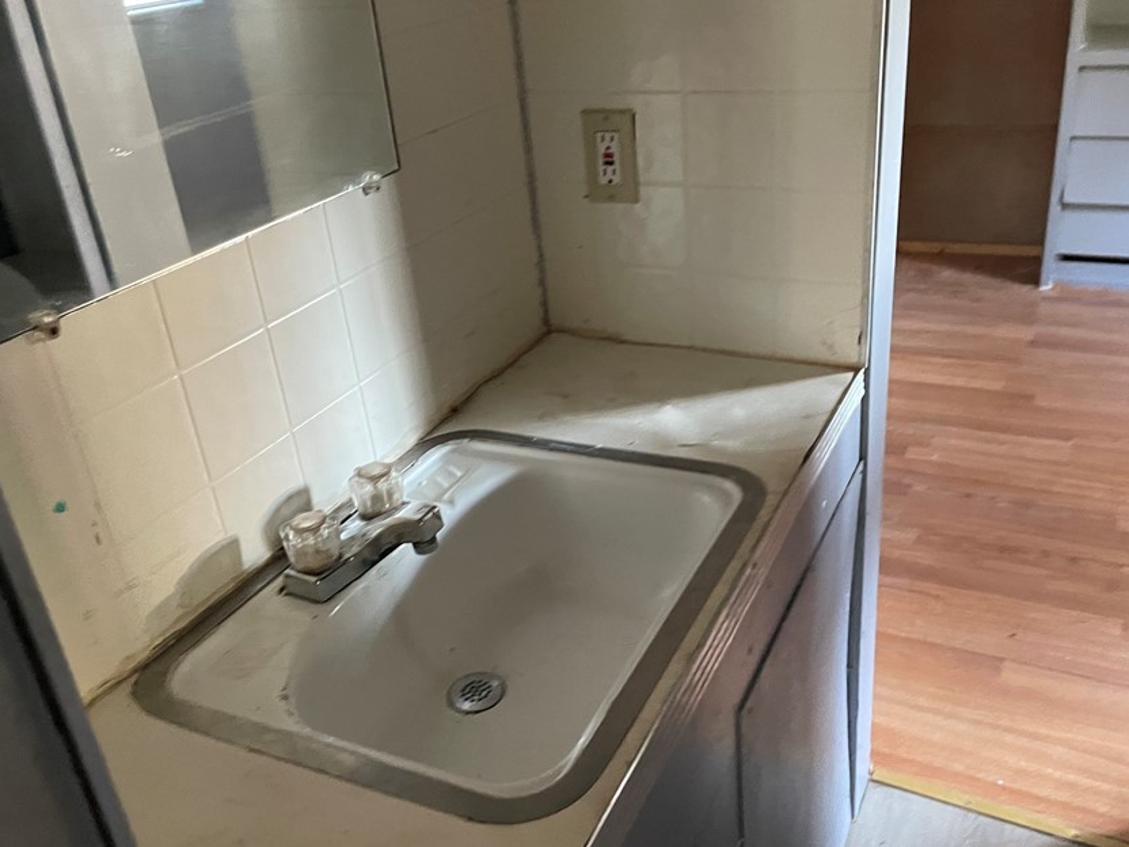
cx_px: 559
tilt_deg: -25.1
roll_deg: +6.2
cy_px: 410
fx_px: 1044
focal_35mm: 32
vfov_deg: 44.2
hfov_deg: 56.8
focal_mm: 4.2
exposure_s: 1/60
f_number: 1.6
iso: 400
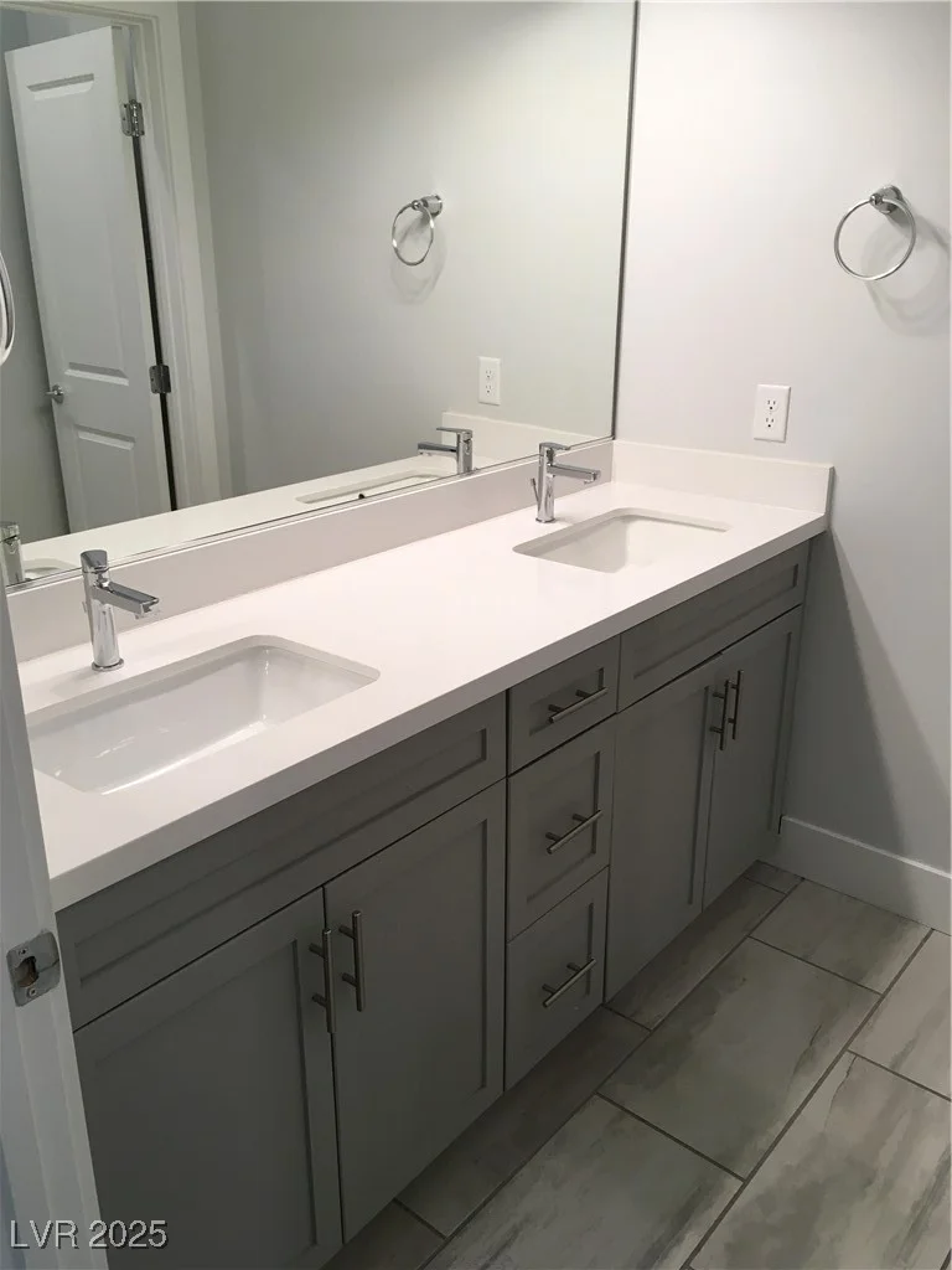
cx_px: 476
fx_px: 1063
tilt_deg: -20.5
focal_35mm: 29
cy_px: 635
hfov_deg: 48.2
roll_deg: -0.5
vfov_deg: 61.7
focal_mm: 4.15
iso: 25
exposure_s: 1/30
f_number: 2.2
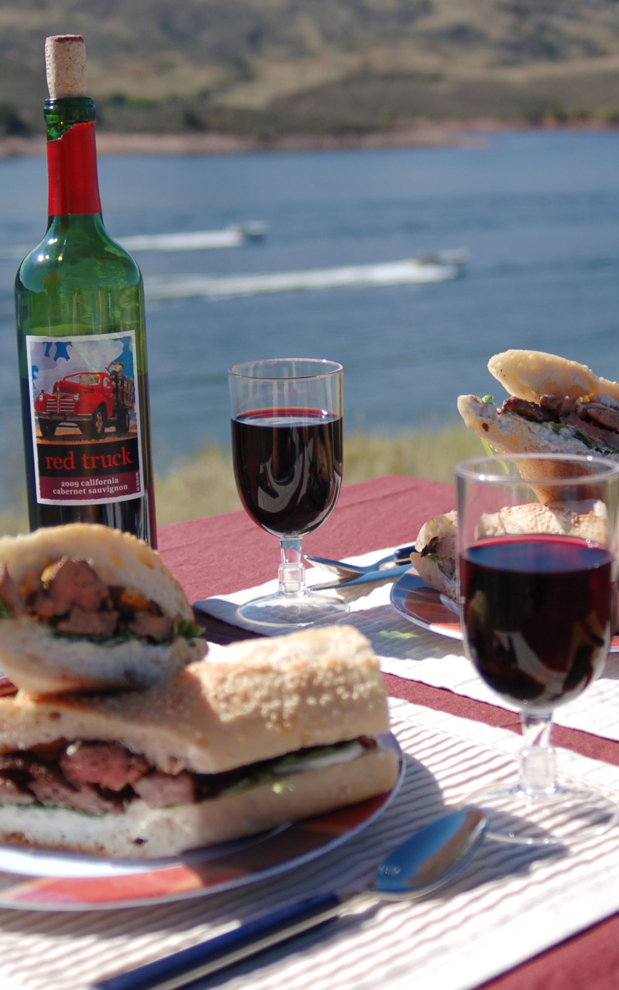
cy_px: 496
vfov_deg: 31.5
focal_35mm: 65
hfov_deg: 20.0
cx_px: 344
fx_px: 1754
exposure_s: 1/2500
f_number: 3.3
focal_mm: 28
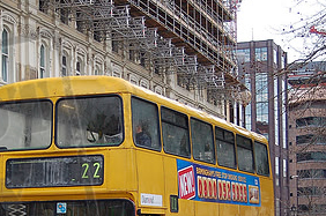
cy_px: 210
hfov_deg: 18.8
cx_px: 89
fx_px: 977
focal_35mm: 108
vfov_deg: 12.5
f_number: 4.8
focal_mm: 35
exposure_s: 1/500
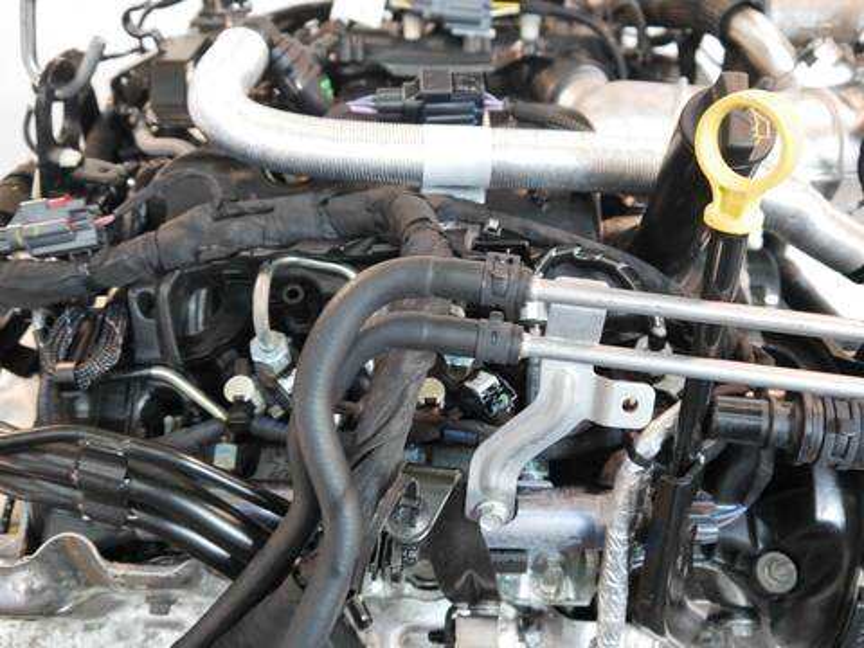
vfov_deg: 41.8
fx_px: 849
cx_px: 432
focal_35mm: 34
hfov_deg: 54.0
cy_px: 324
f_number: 3.9
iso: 2000
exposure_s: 1/125
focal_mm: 17
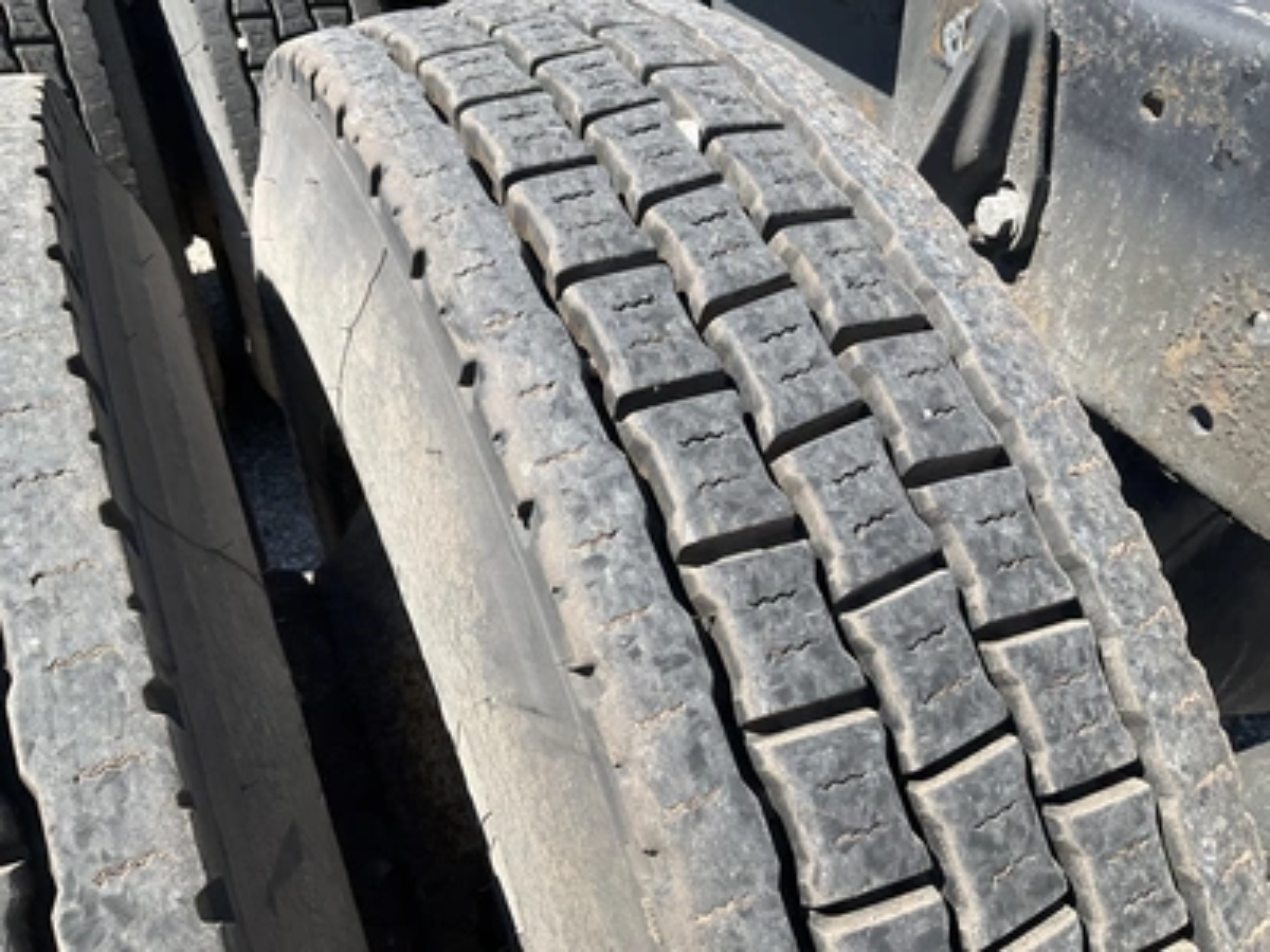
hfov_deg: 61.7
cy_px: 476
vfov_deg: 48.2
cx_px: 635
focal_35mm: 29
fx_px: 1064
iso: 25
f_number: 1.8
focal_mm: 3
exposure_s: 1/912
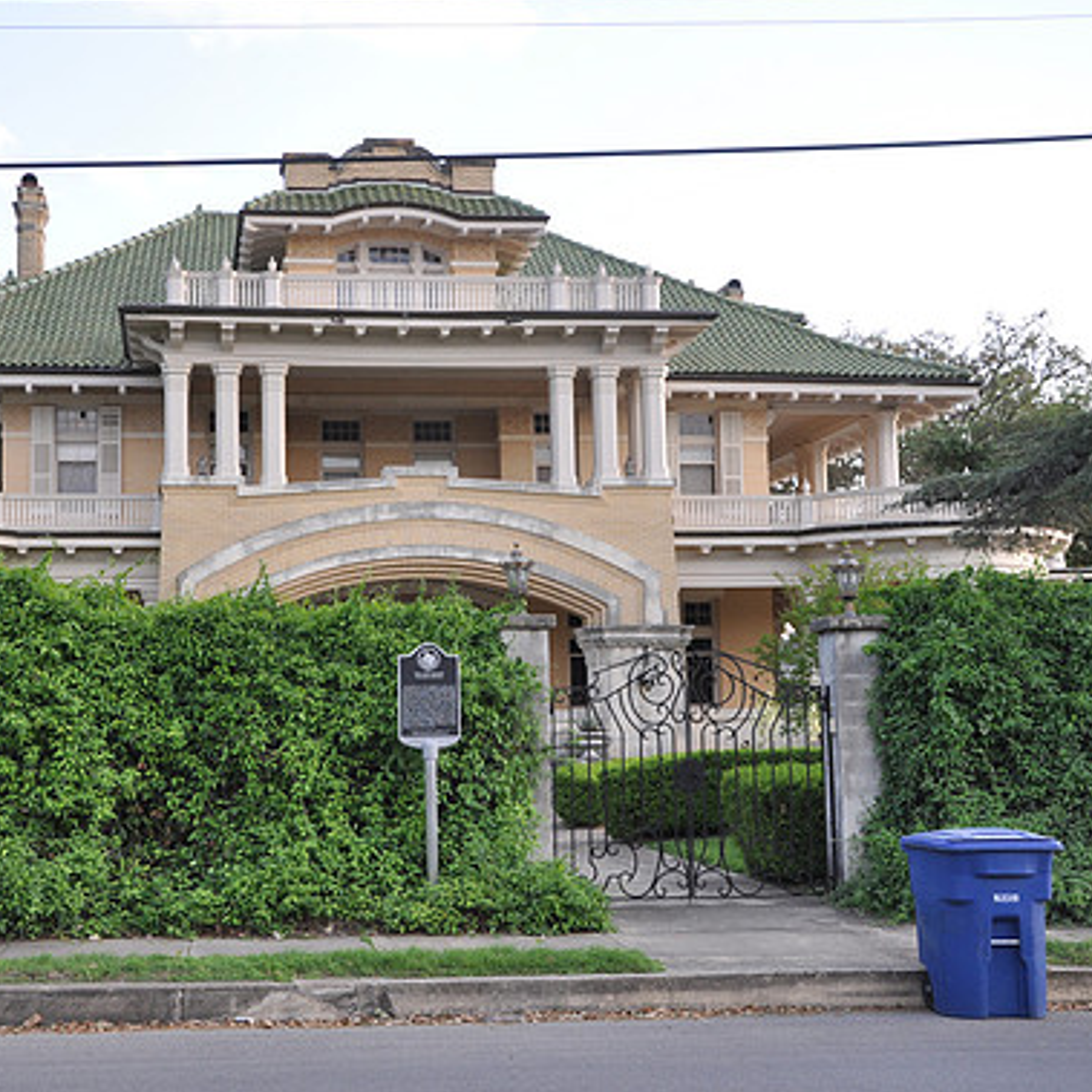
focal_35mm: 49
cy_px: 543
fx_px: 1736
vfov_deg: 34.9
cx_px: 380
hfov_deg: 34.6
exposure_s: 1/50
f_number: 7.1
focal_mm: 25
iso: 200
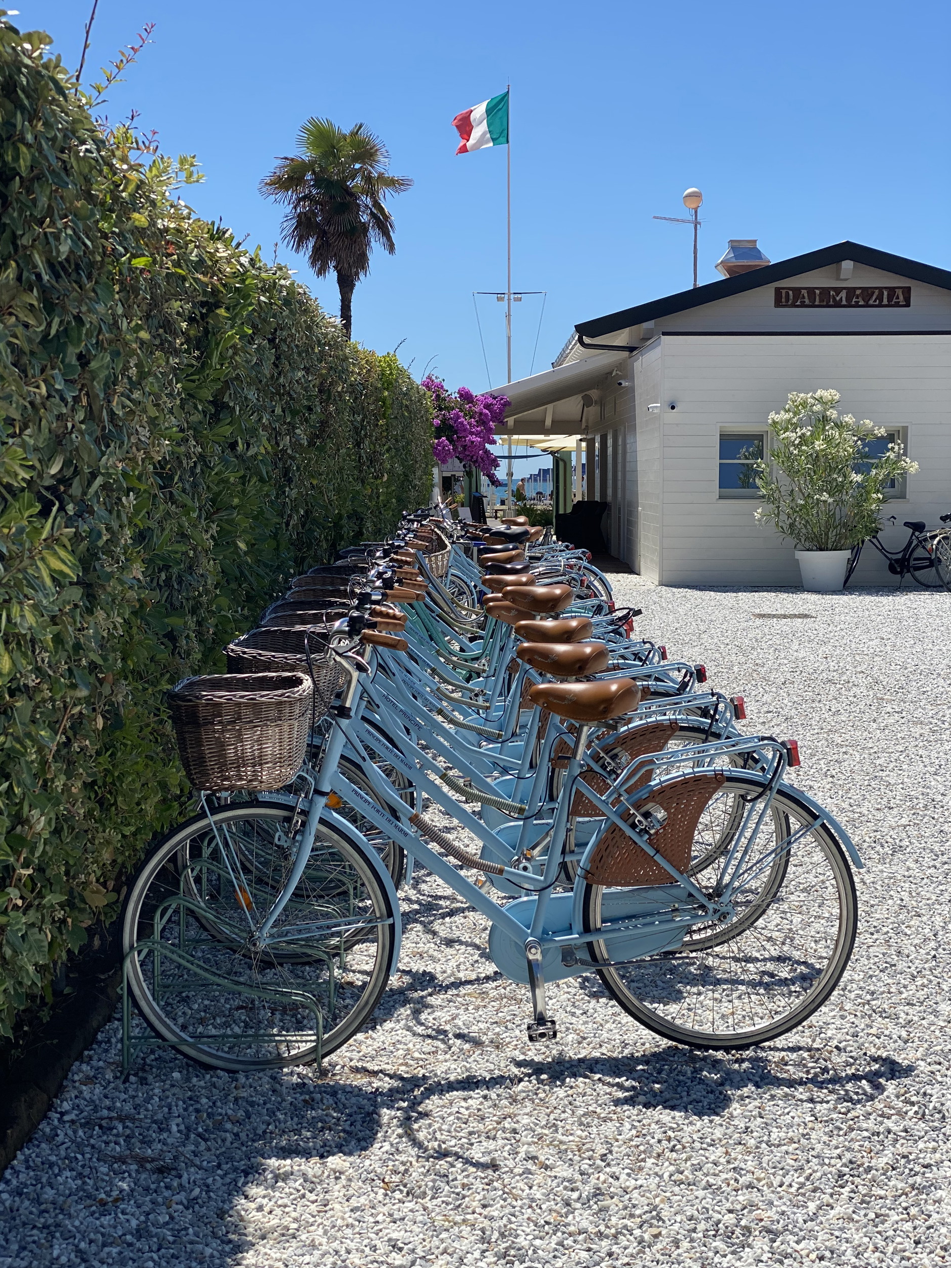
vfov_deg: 36.2
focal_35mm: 53
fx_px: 1941
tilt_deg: -4.1
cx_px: 473
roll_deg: -0.4
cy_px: 629
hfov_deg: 27.5
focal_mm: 6
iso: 20
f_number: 2
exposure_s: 1/2283
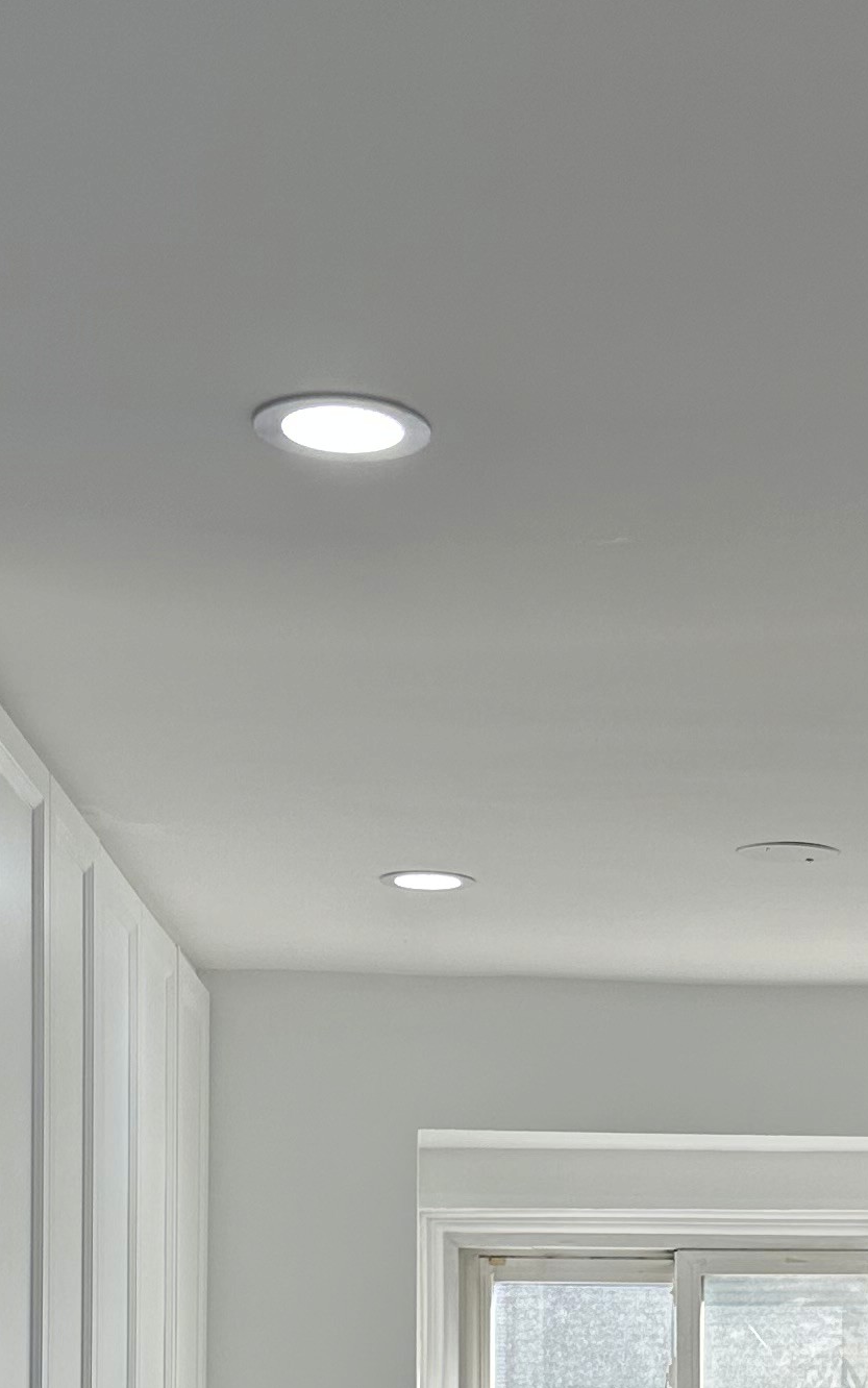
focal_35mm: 77
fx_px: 2913
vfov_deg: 25.4
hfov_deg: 16.7
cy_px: 1410
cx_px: 789
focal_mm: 6.86
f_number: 1.78
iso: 80
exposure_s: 1/543
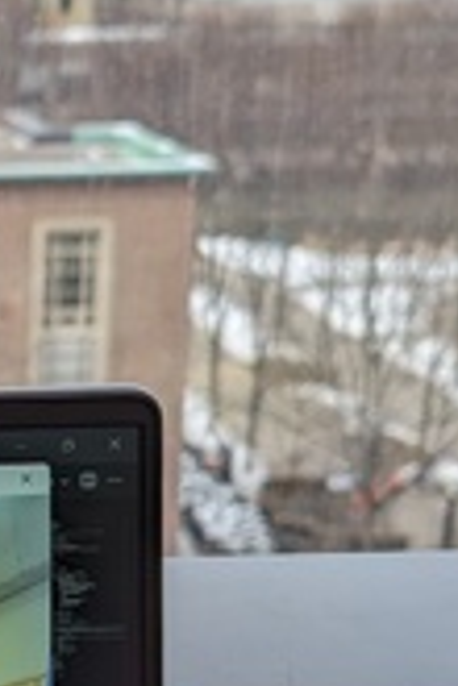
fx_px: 1660
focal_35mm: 87
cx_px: -298
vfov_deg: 23.0
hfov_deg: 14.3
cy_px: 576
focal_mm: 6.9
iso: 21
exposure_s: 1/325
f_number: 1.68
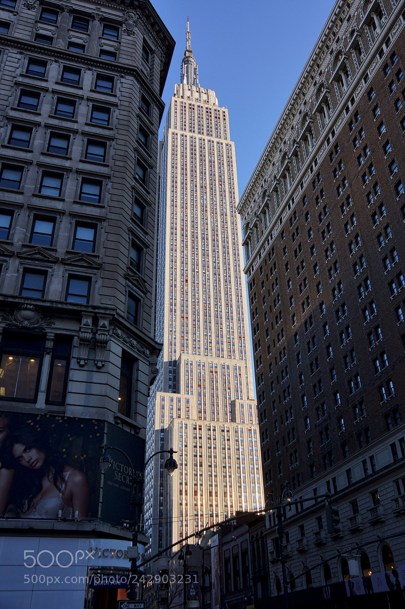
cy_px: 304
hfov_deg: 40.0
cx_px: 202
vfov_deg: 57.2
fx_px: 557
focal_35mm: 33
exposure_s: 1/160
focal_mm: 22
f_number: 6.3
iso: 100
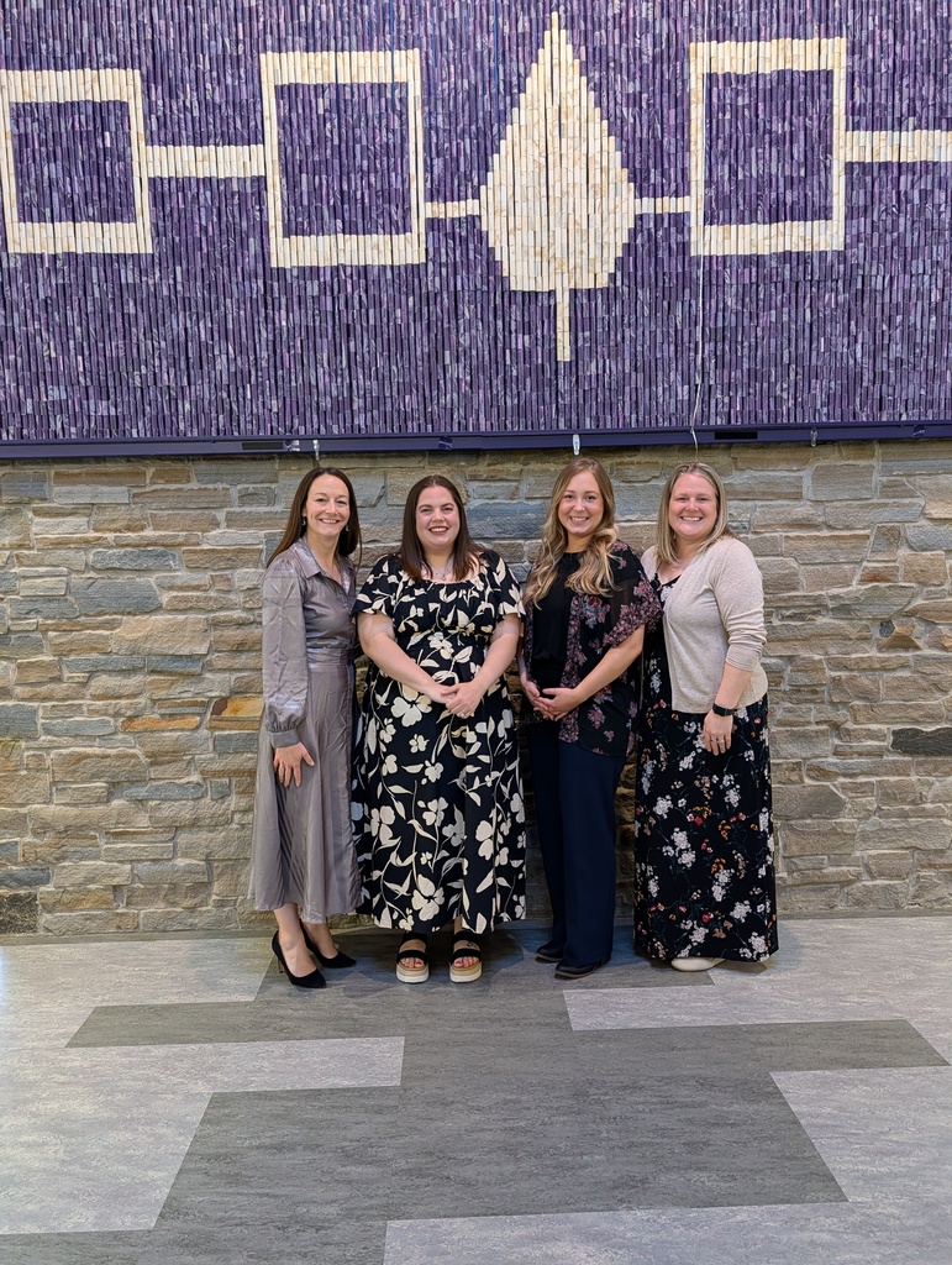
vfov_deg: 71.5
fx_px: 878
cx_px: 476
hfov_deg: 56.9
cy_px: 632
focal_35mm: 24
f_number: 1.68
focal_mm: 6.9
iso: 315
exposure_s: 1/120
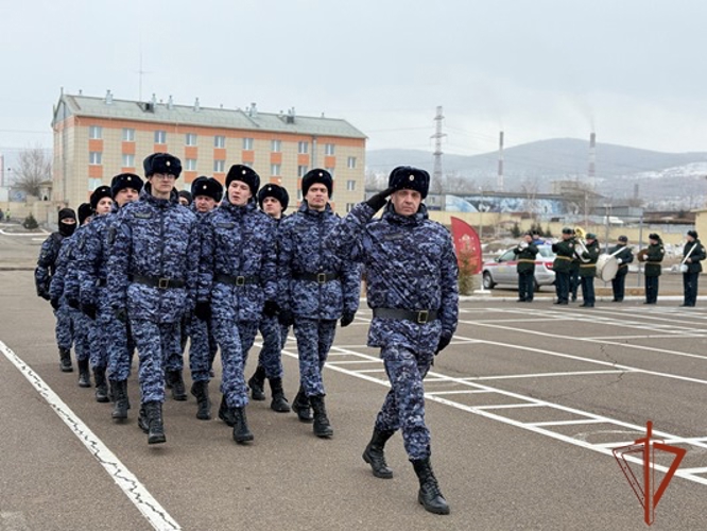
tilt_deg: -2.7
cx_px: 354
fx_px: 981
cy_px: 266
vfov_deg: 30.3
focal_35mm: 48
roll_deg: -0.8
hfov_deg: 39.6
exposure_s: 1/1795
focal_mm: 6.76
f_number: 1.78
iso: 80
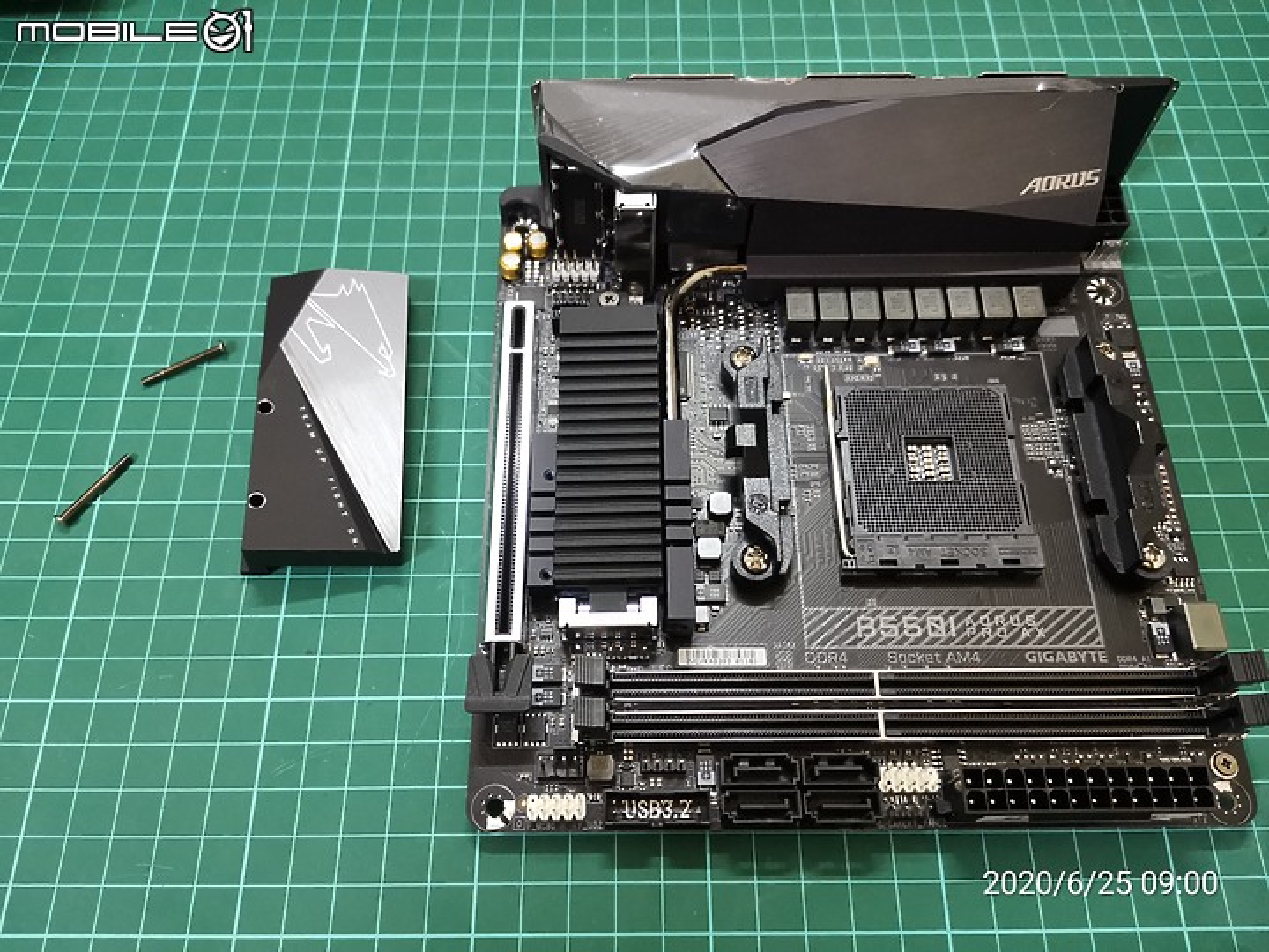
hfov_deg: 65.3
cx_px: 634
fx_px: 990
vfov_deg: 51.4
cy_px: 476
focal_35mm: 27
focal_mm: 4.75
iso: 400
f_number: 1.8
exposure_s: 1/30
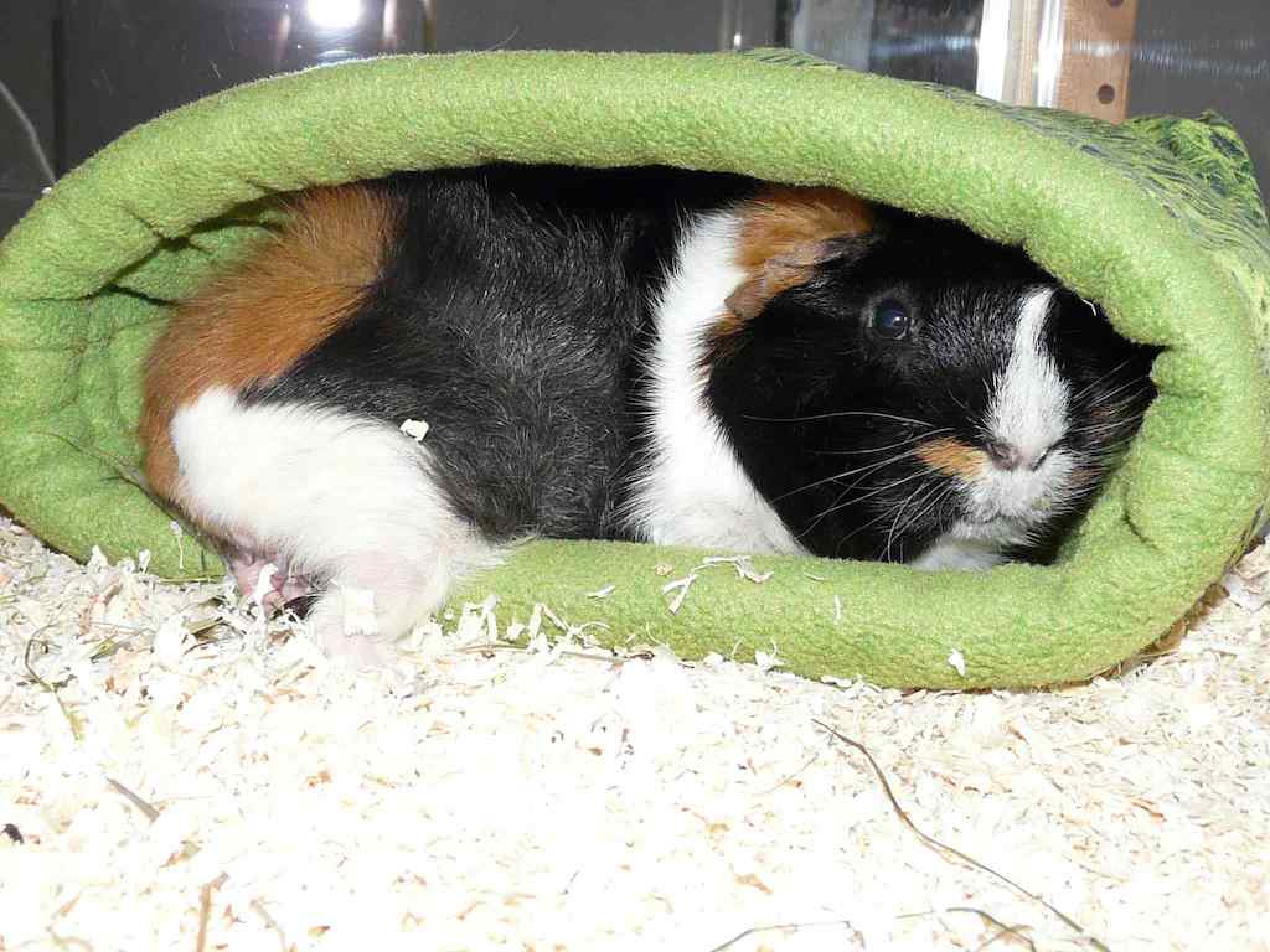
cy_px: 476
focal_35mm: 45
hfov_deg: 42.1
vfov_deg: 32.2
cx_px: 635
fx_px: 1651
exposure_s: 1/30
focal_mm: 4.6
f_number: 2.8
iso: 100
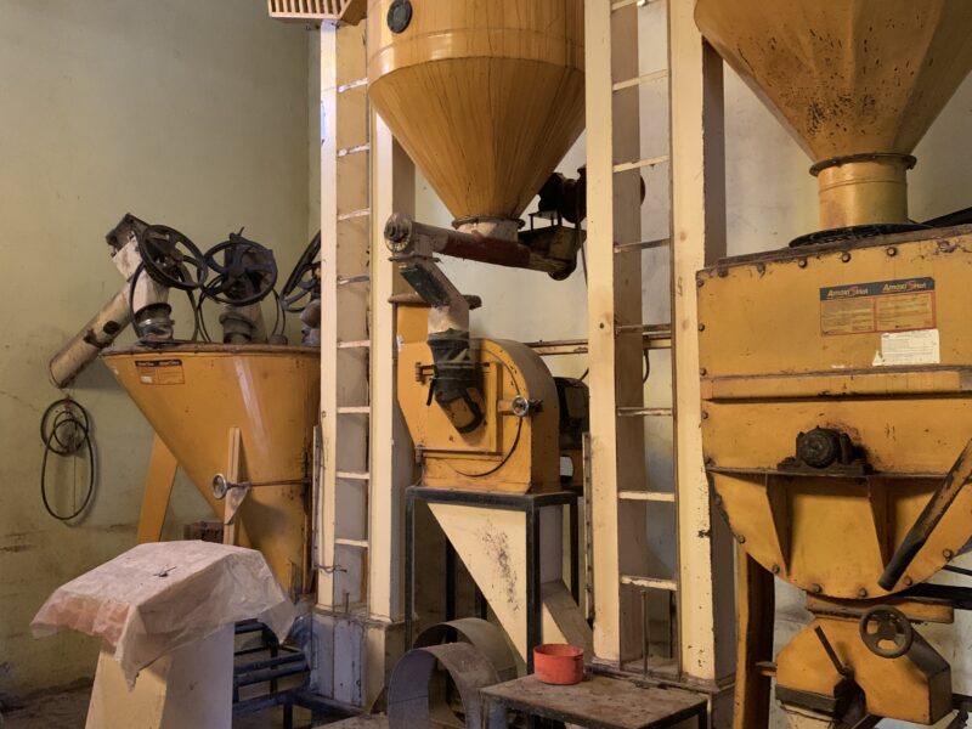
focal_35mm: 26
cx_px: 486
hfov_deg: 67.3
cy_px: 364
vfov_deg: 53.1
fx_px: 730
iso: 640
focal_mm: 4.25
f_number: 1.8
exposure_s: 1/30
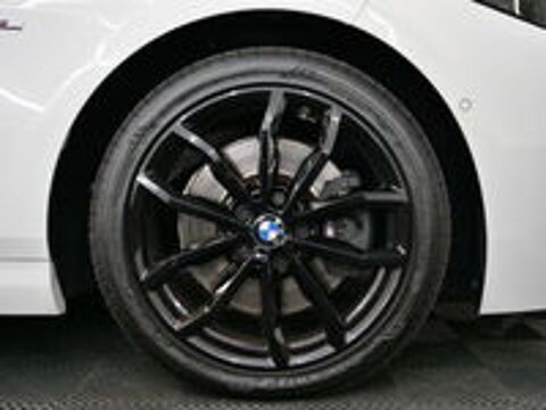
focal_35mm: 44
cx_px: 273
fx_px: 694
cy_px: 205
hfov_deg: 42.9
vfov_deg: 32.9
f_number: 3.3
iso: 640
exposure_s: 1/60
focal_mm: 22
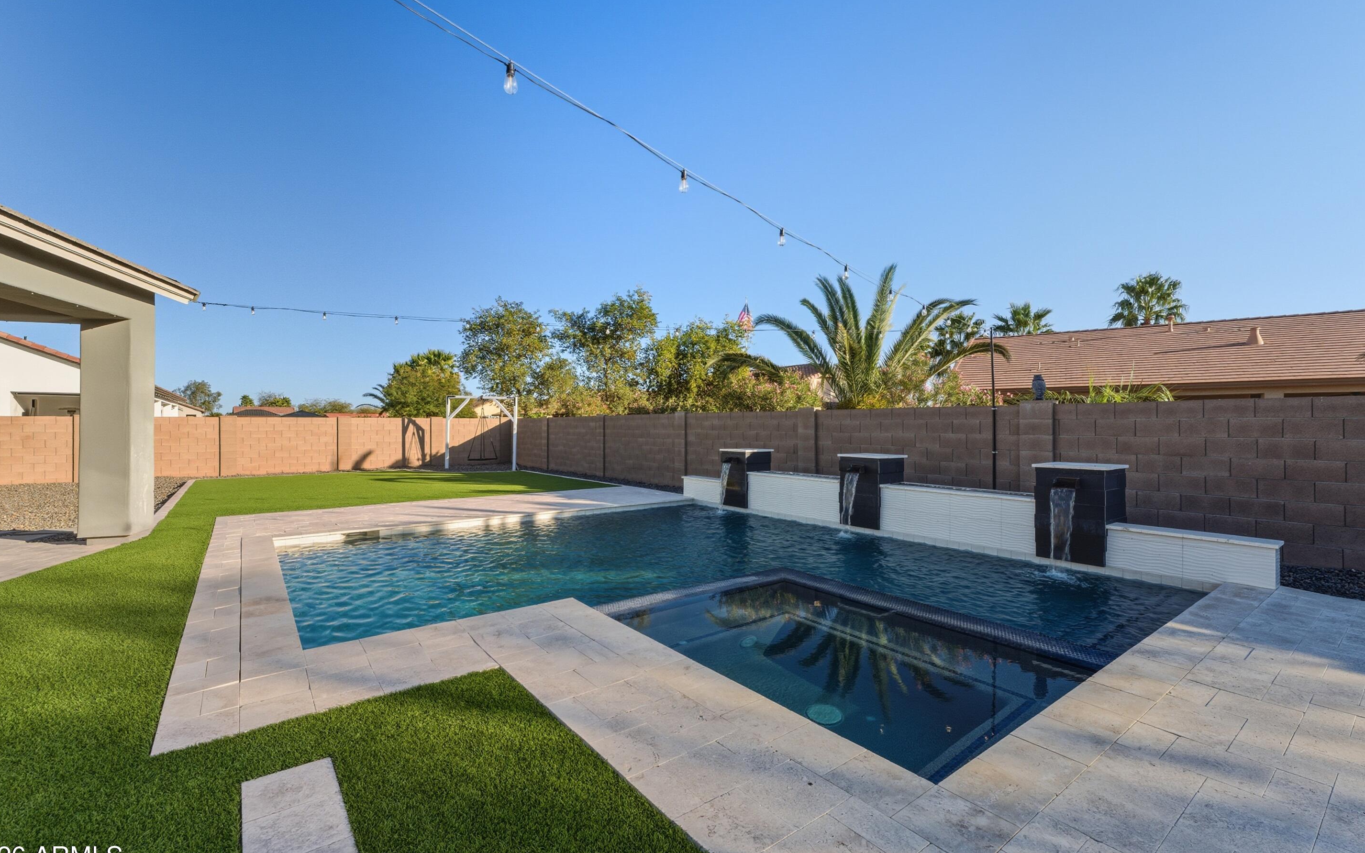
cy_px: 421
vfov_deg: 74.8
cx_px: 682
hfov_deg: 101.5
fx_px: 558
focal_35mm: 15
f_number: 8
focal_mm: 14
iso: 200
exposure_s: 1/2500
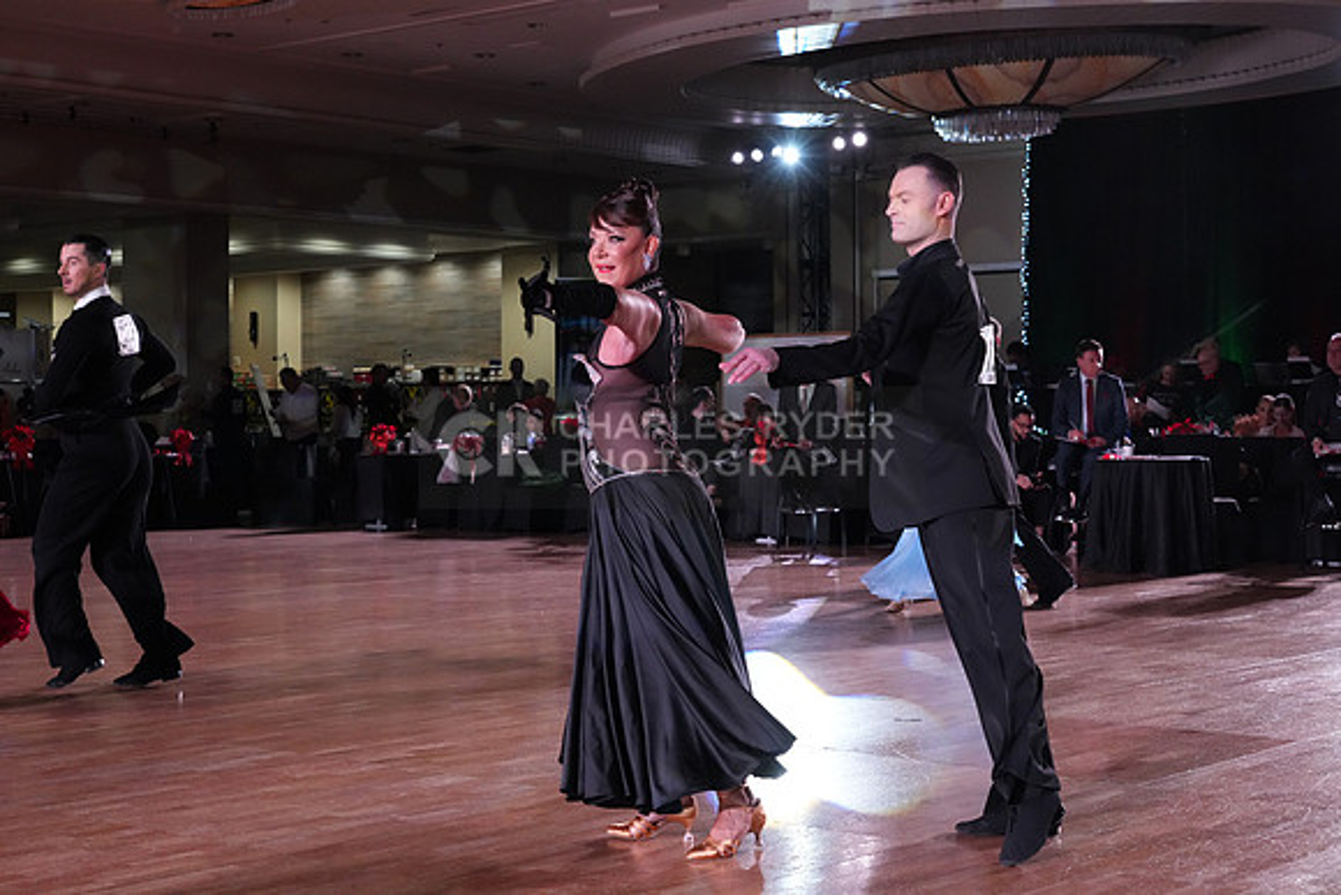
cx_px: 670
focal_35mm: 57
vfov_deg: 23.8
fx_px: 2124
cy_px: 448
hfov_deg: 35.0
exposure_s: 1/320
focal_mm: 57
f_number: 6.3
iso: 5000
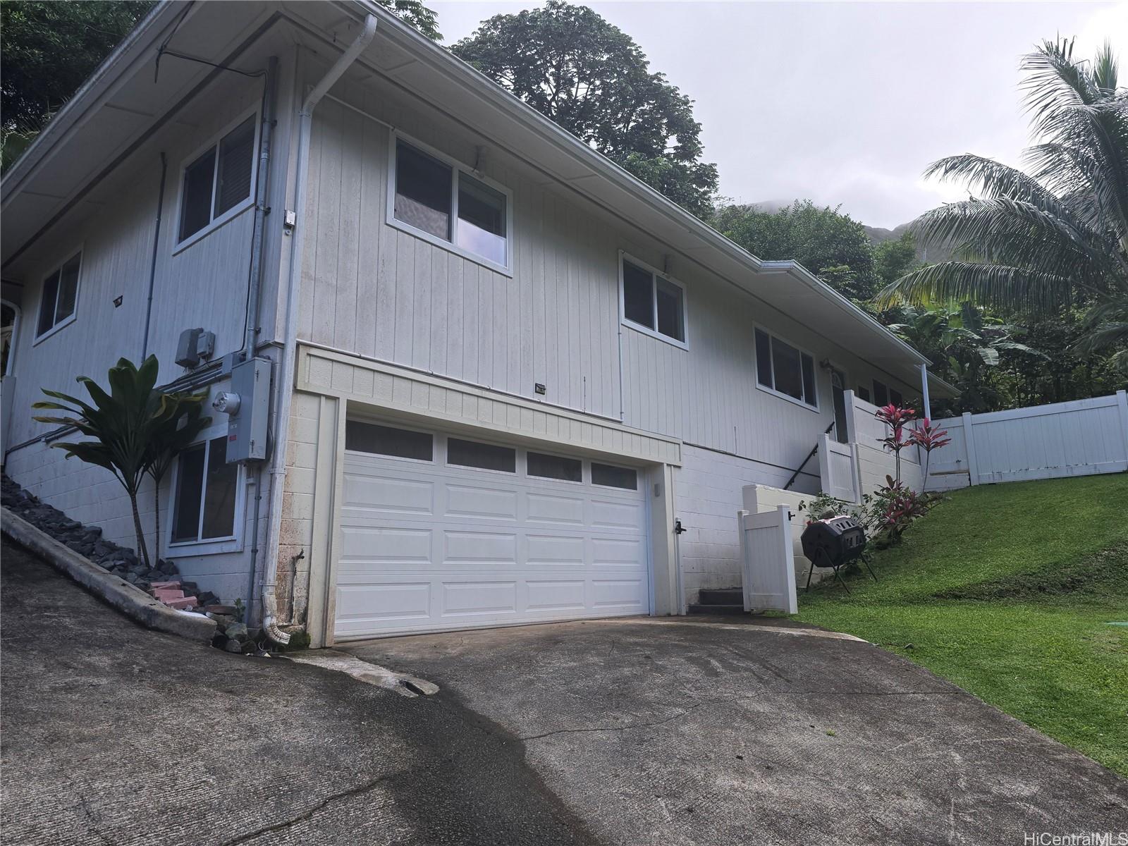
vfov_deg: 58.9
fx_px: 749
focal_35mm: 23
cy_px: 423
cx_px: 564
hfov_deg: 73.9
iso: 12
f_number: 1.7
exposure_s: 1/235
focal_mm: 6.3
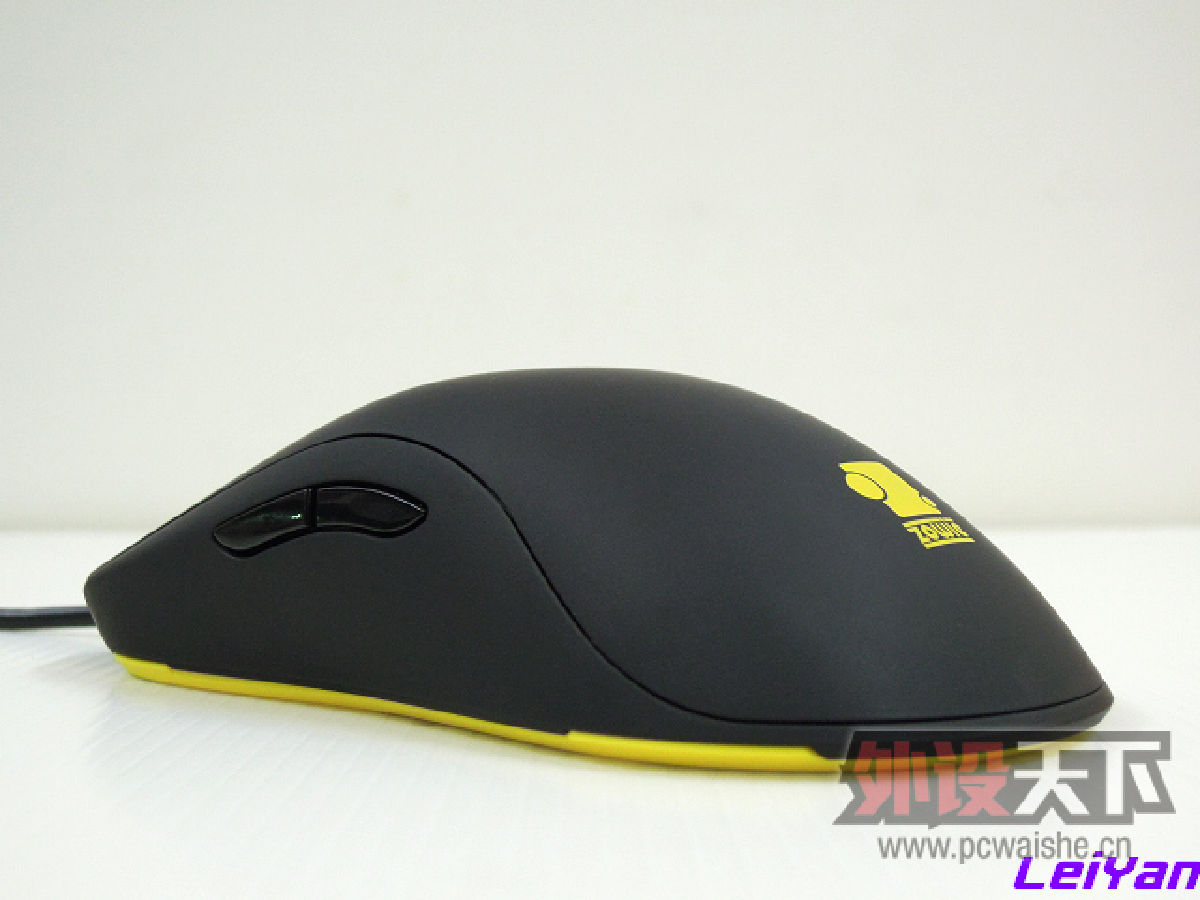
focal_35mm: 50
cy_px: 450
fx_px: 1733
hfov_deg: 38.2
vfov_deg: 29.1
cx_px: 600
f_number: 3.7
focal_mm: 9
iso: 400
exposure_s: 1/15
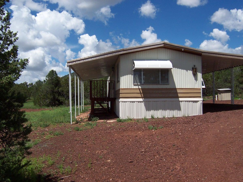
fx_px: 253
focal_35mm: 36
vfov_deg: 39.7
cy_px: 91
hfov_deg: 51.4
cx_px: 122
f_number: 5.6
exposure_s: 1/750
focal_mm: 5.6
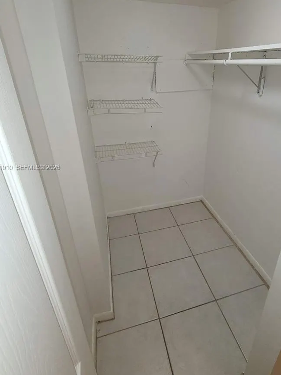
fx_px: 195
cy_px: 168
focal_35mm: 18
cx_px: 174
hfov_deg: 70.5
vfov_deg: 87.5
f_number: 2.2
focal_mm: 2.2
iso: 160
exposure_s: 1/60
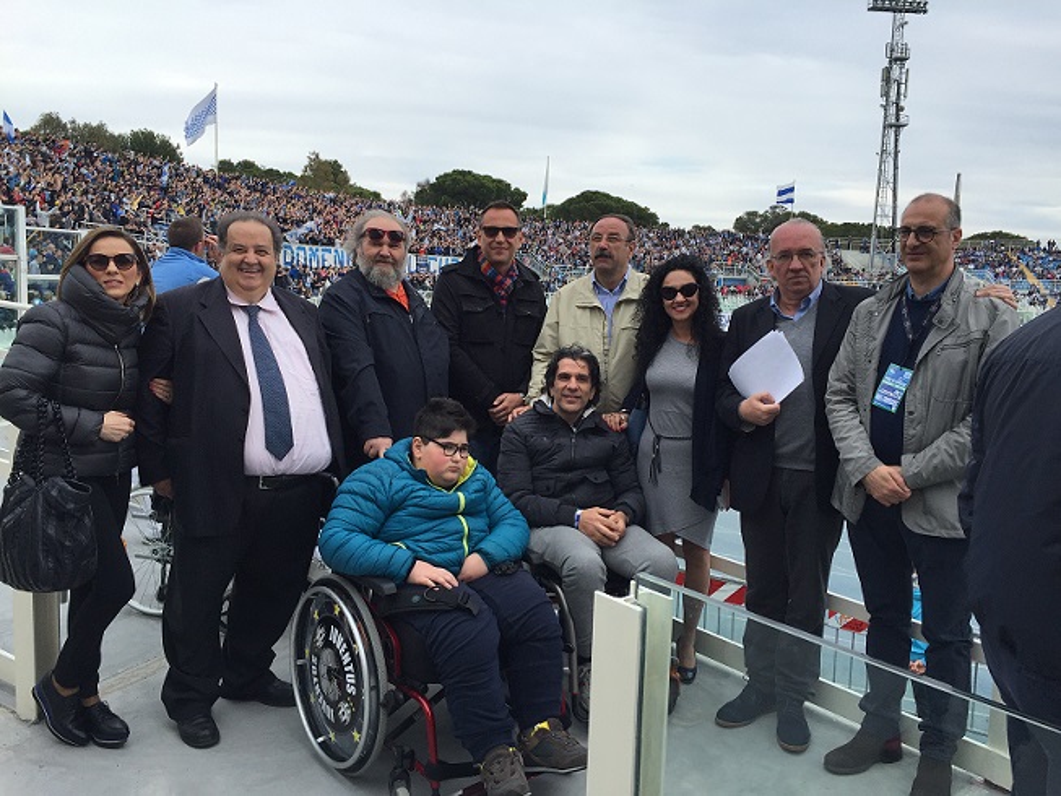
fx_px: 889
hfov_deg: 61.7
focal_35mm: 29
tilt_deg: -7.7
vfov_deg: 48.2
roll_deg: -2.0
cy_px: 398
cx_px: 530
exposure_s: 1/746
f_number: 2.2
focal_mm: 4.15
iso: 32
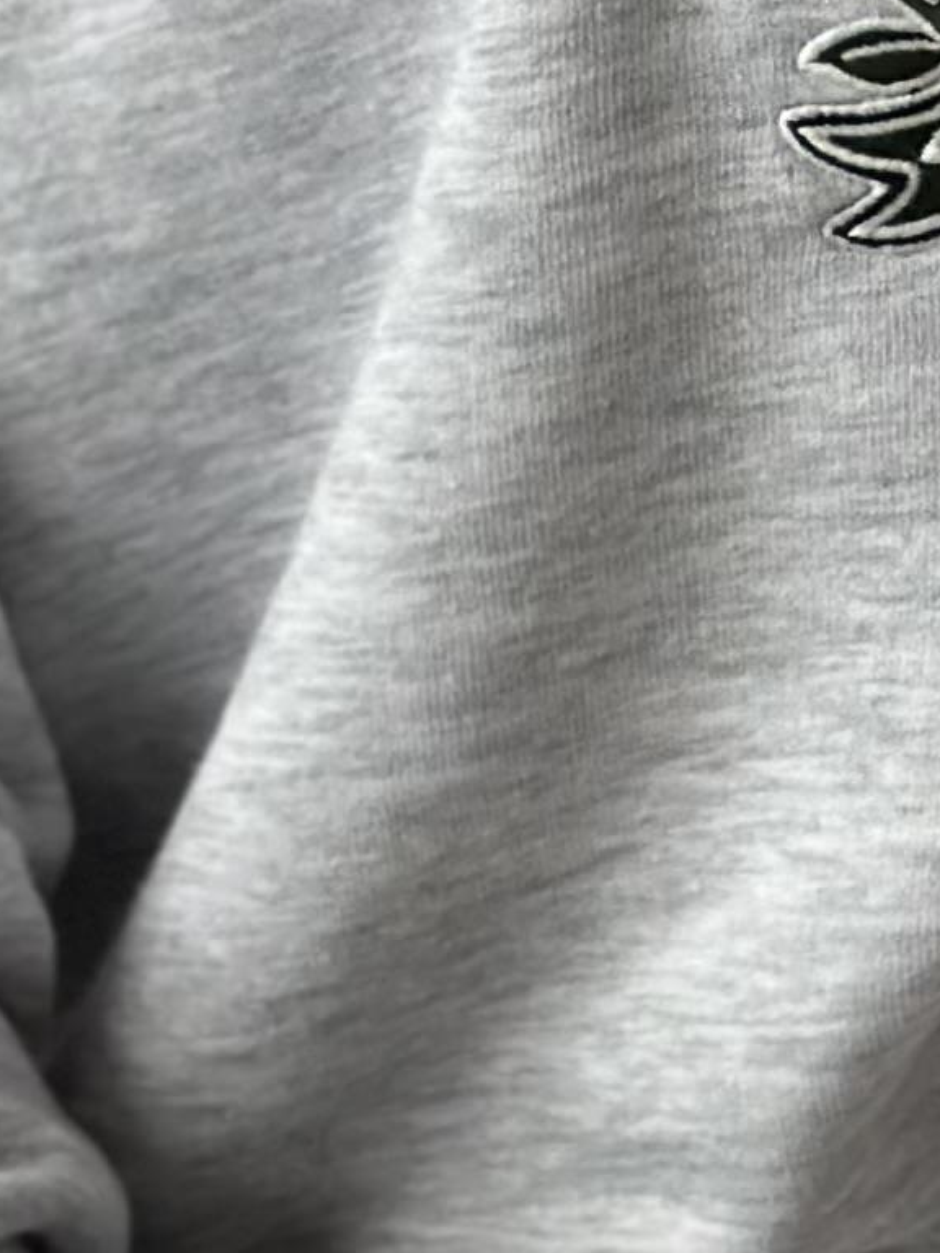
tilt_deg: -2.9
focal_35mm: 252
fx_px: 9124
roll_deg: -0.5
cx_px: 1518
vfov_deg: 7.8
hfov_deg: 5.8
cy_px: 52
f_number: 1.78
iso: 125
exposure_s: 1/63
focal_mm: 6.86
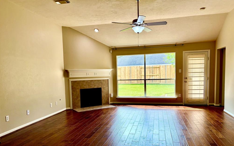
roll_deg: +1.4
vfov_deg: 44.3
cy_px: 87
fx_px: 179
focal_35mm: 28
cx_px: 116
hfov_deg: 66.5
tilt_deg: -4.3
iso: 40
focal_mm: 5.96
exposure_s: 1/319
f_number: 1.6
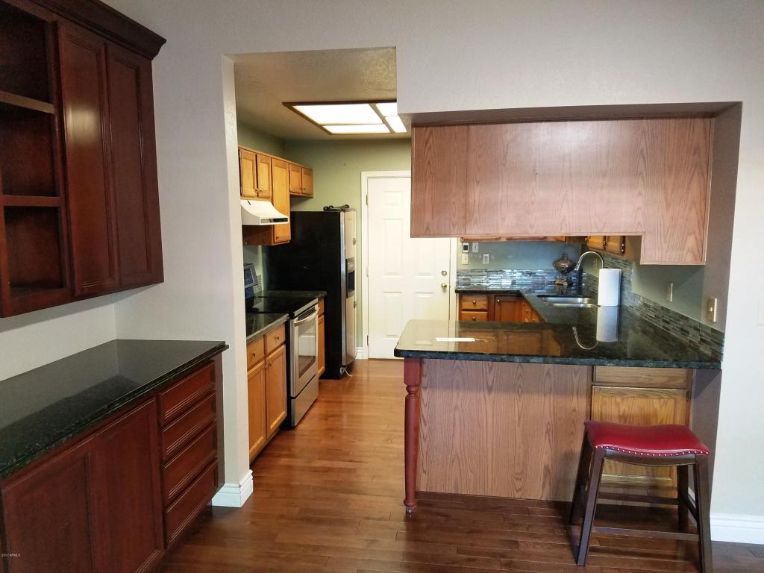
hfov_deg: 67.3
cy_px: 286
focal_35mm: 26
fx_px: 574
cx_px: 382
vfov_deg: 53.1
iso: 200
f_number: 1.7
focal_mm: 4.2
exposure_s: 1/17
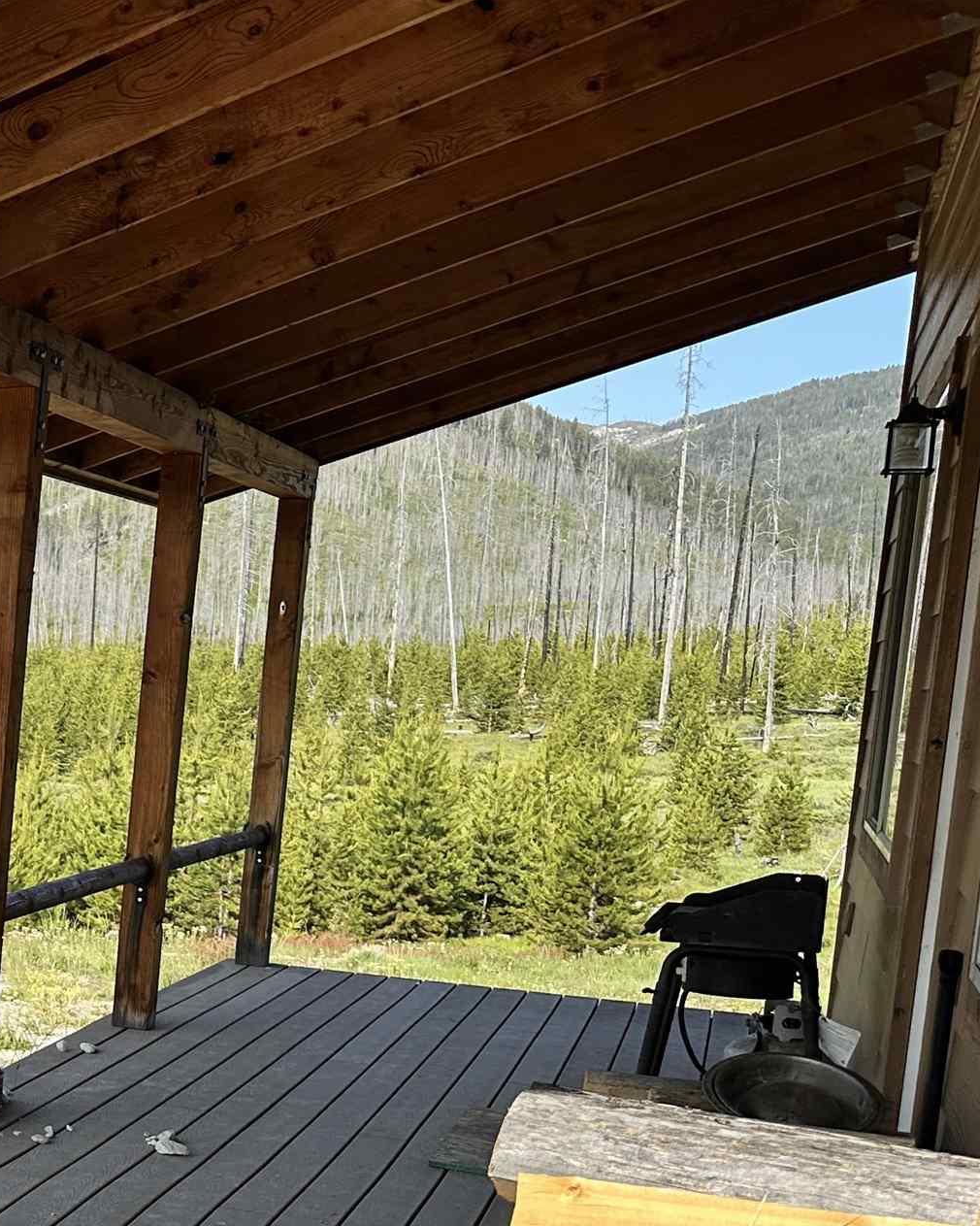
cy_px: 884
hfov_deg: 22.4
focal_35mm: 57
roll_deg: -2.9
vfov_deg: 32.5
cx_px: -448
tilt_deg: -7.2
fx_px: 2067
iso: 80
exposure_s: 1/2967
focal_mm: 6.86
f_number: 1.78
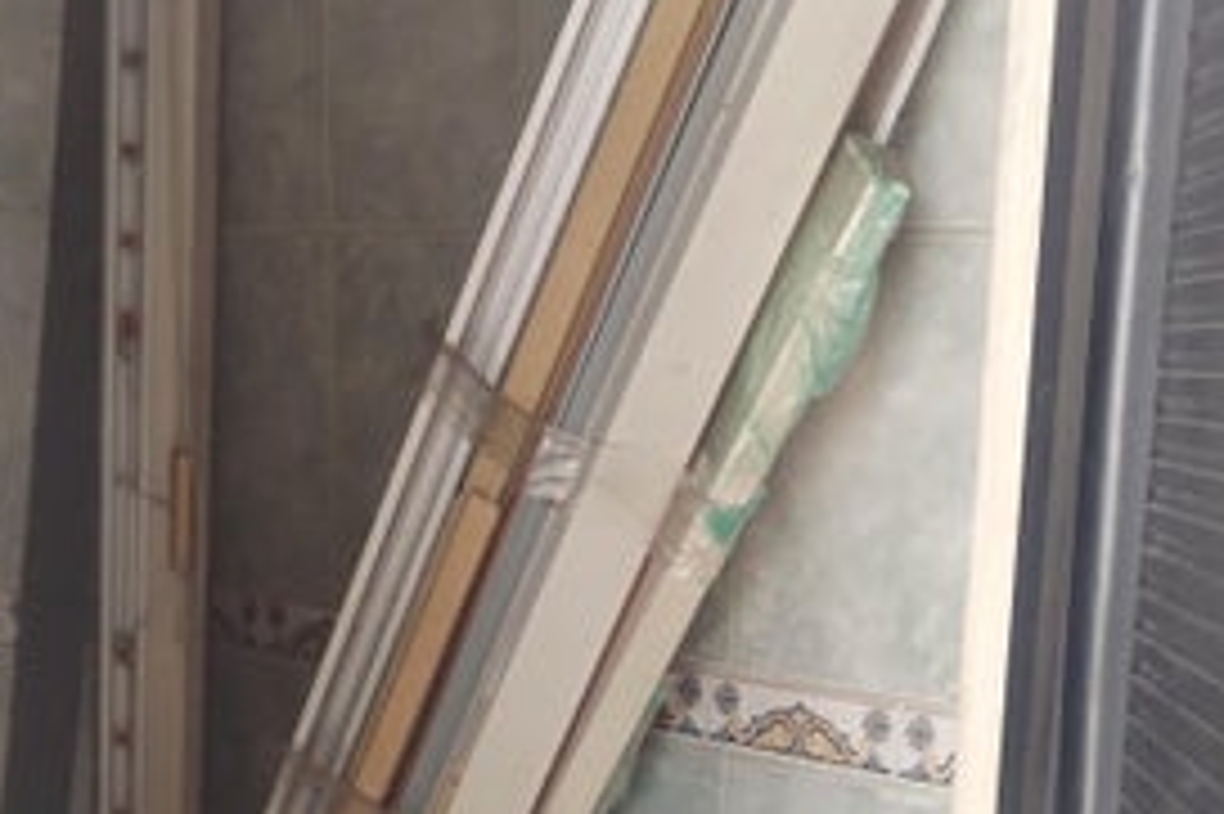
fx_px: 2412
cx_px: 724
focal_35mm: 71
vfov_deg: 18.2
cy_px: 967
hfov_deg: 28.4
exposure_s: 1/33.3
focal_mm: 4.75
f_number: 1.8
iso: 879
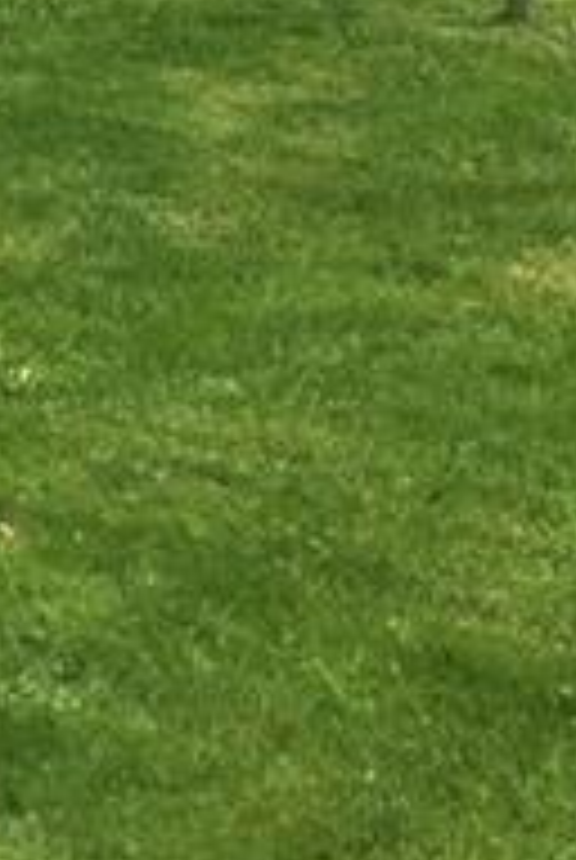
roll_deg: -0.6
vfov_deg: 15.5
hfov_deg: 11.3
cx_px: 14
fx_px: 2893
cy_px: -459
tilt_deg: -4.0
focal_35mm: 121
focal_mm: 4.15
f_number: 2.2
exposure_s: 1/2475
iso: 32
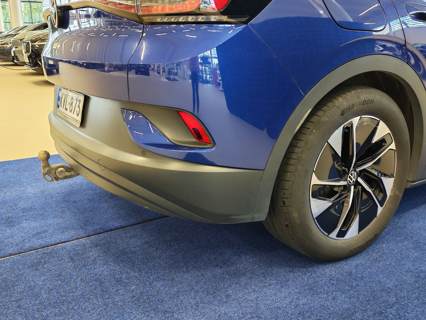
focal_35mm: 33
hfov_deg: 55.4
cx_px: 213
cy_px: 160
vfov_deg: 42.9
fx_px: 406
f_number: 1.9
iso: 640
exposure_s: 1/100
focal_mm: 6.12
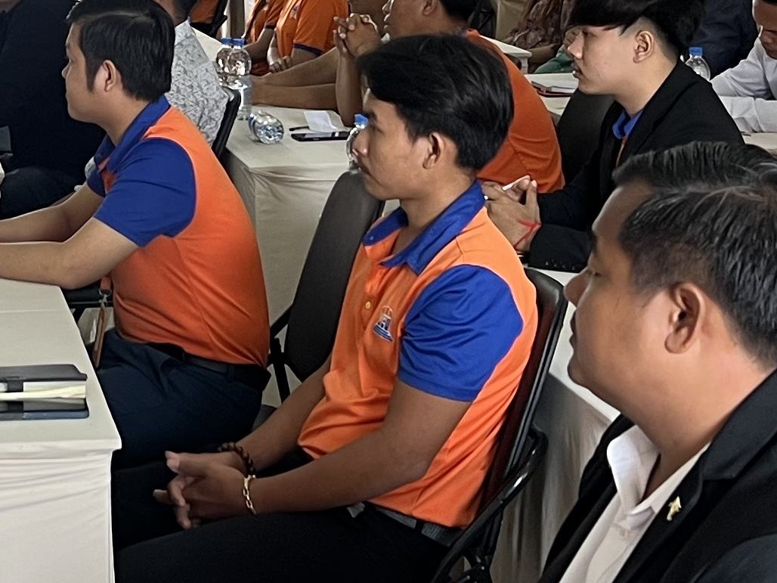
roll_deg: +1.2
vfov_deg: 14.3
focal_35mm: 102
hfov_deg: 18.8
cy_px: -3
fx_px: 2290
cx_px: 6
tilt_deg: -5.7
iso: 125
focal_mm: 5.7
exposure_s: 1/86
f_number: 1.5
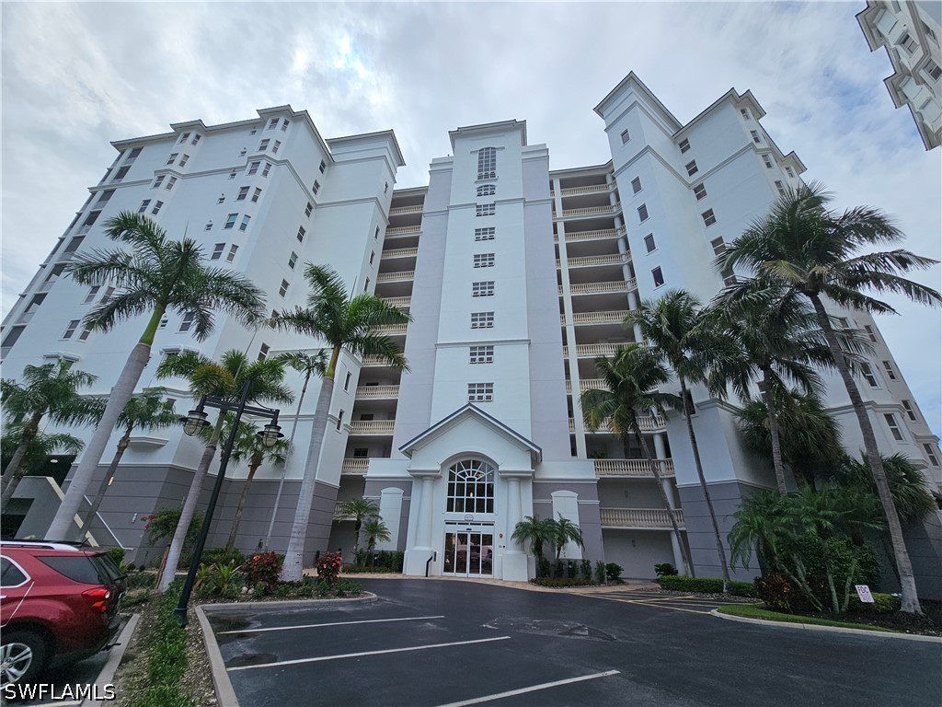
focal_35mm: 13
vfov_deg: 89.9
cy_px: 354
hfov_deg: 106.2
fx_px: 354
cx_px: 471
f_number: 2.2
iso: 50
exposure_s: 1/4469
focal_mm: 2.2
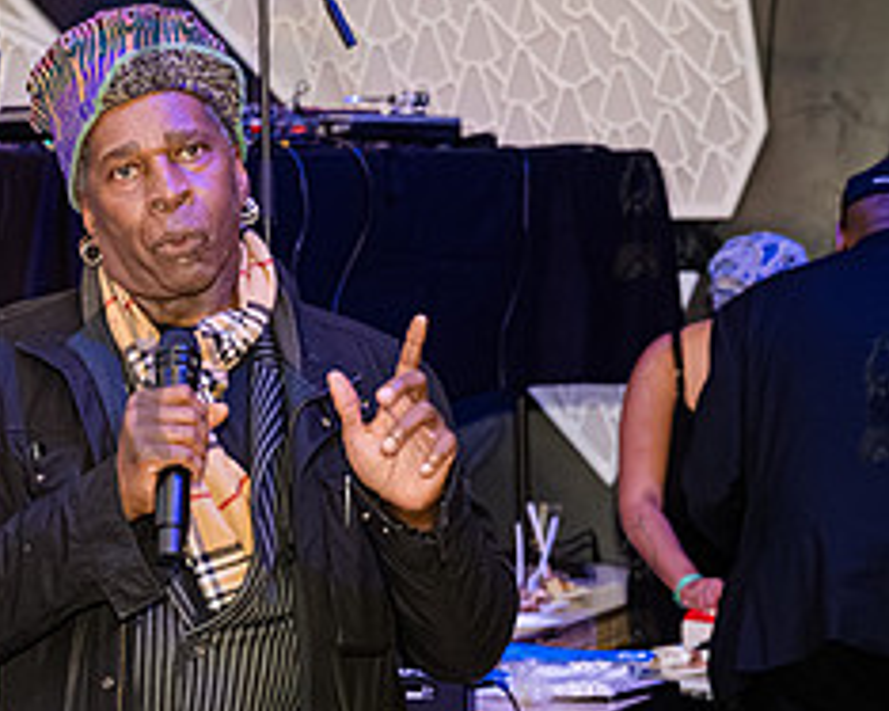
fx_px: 3603
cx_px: 144
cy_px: 395
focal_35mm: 137
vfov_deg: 11.3
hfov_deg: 14.0
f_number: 3.5
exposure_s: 1/400
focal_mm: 59
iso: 10000
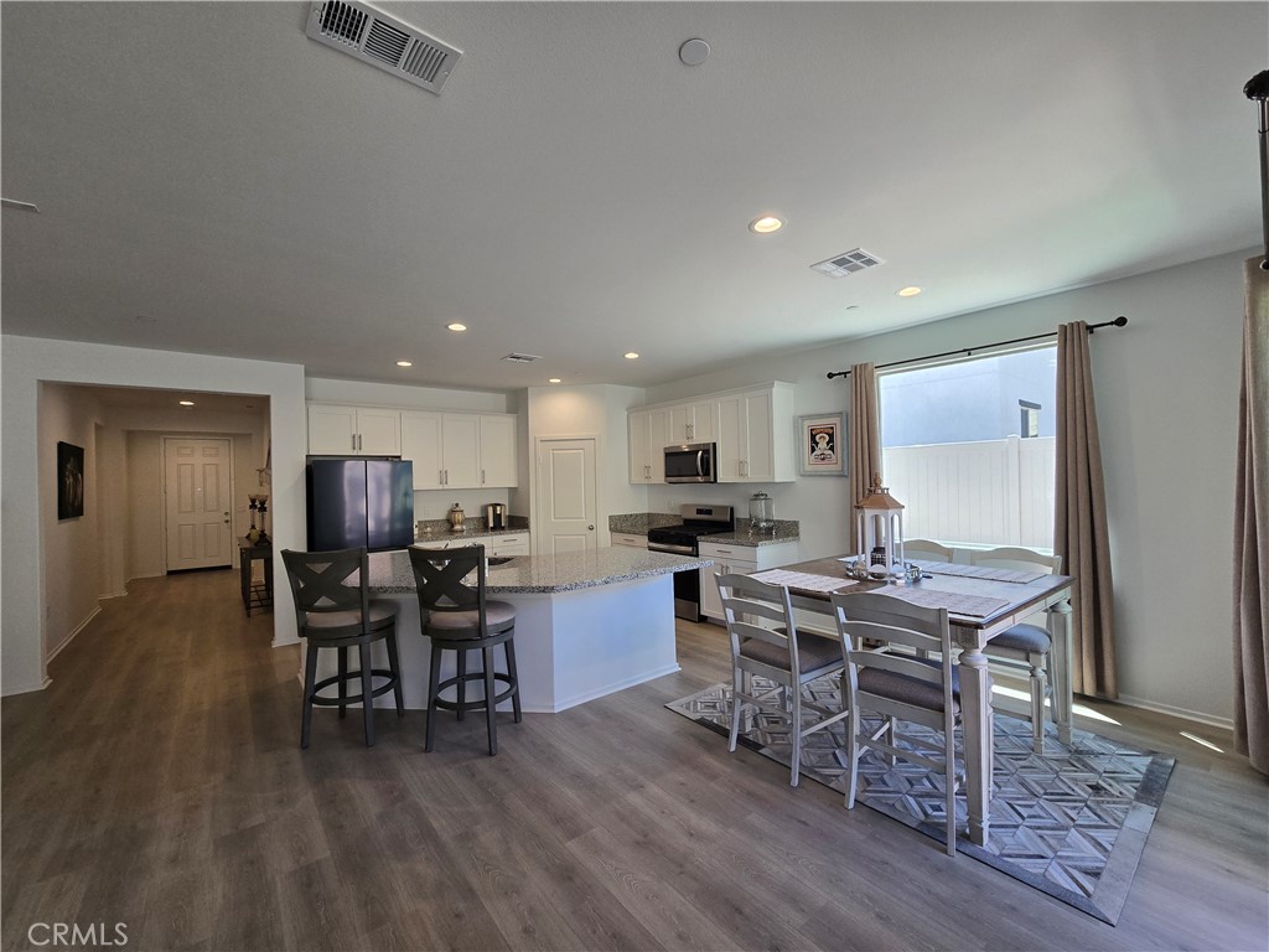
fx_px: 477
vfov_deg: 89.9
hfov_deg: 106.2
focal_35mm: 13
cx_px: 634
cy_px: 476
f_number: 2.2
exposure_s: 1/120
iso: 64
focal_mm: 2.2
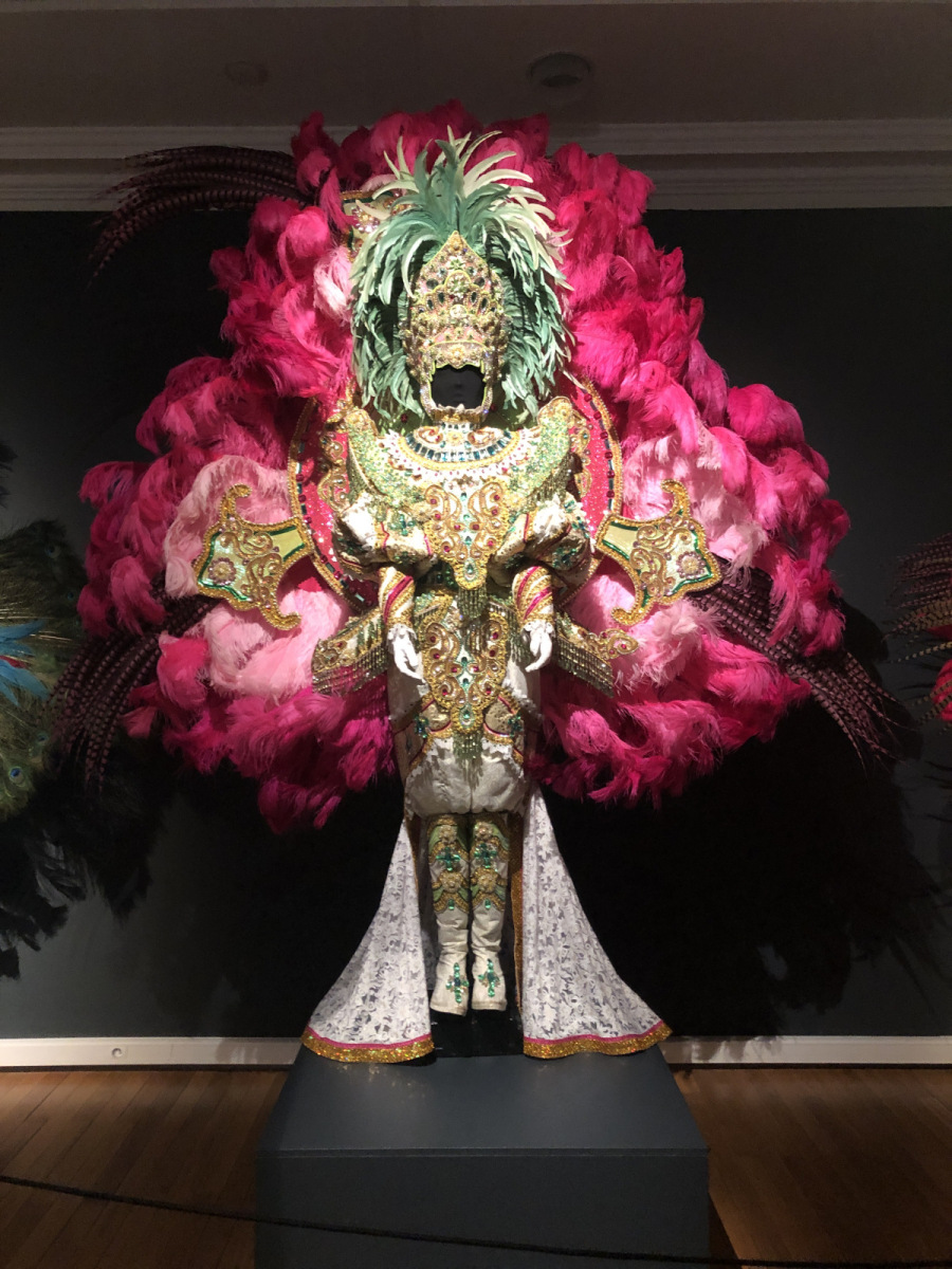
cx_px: 476
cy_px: 634
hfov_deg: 49.7
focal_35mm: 28
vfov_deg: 63.4
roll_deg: -0.2
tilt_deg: +1.5
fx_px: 1027
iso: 100
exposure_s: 1/6
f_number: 1.8
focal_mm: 3.99
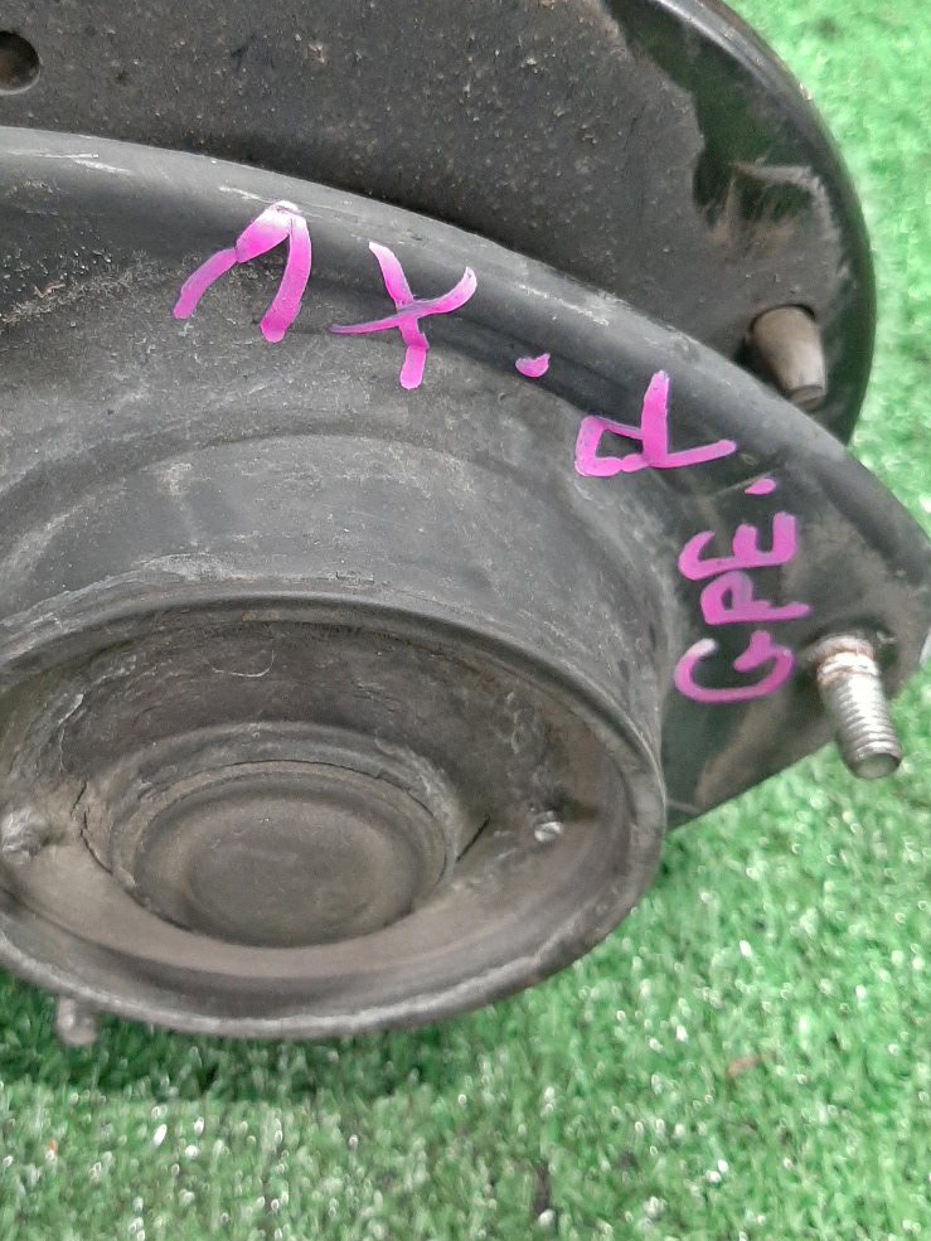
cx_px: 317
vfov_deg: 48.9
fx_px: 1362
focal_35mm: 38
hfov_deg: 37.4
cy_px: 551
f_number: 1.7
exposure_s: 1/25
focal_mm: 3.93
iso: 313
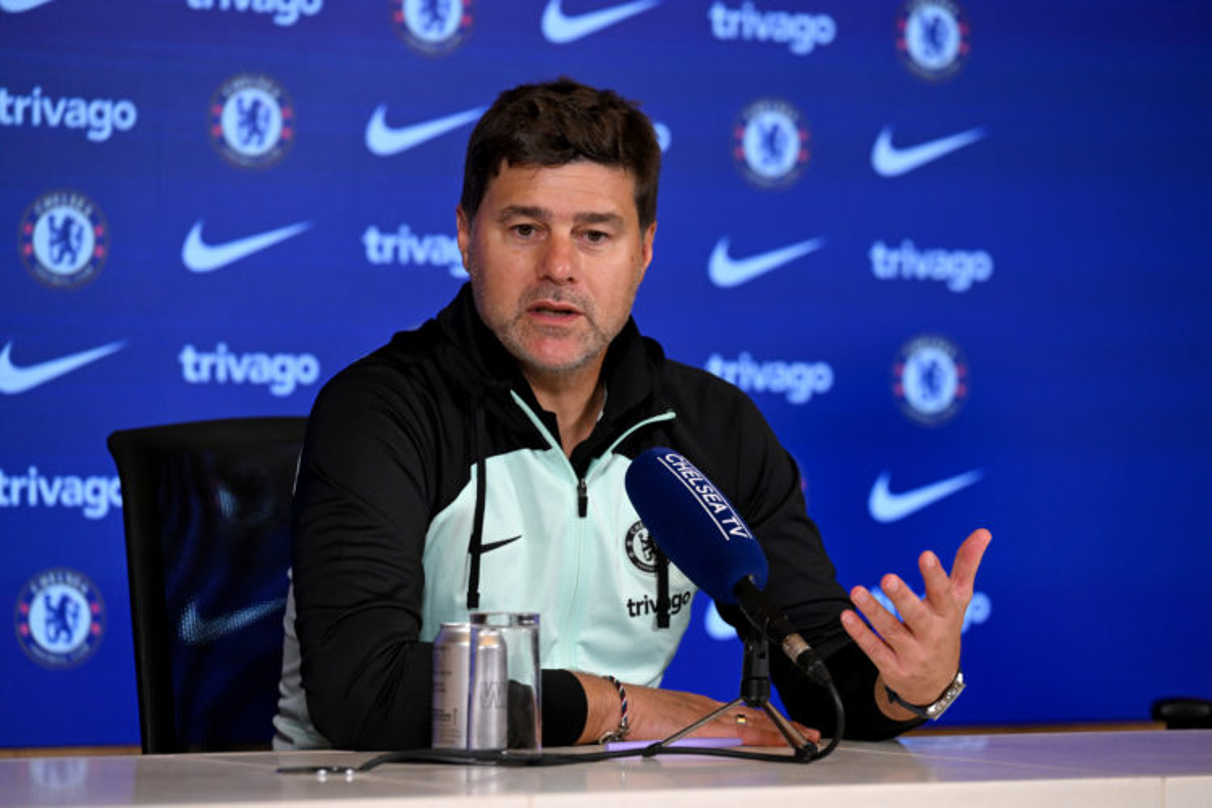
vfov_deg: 9.1
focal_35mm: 150
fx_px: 5050
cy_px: 404
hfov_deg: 13.7
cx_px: 606
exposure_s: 1/400
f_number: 3.5
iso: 1600
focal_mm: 150
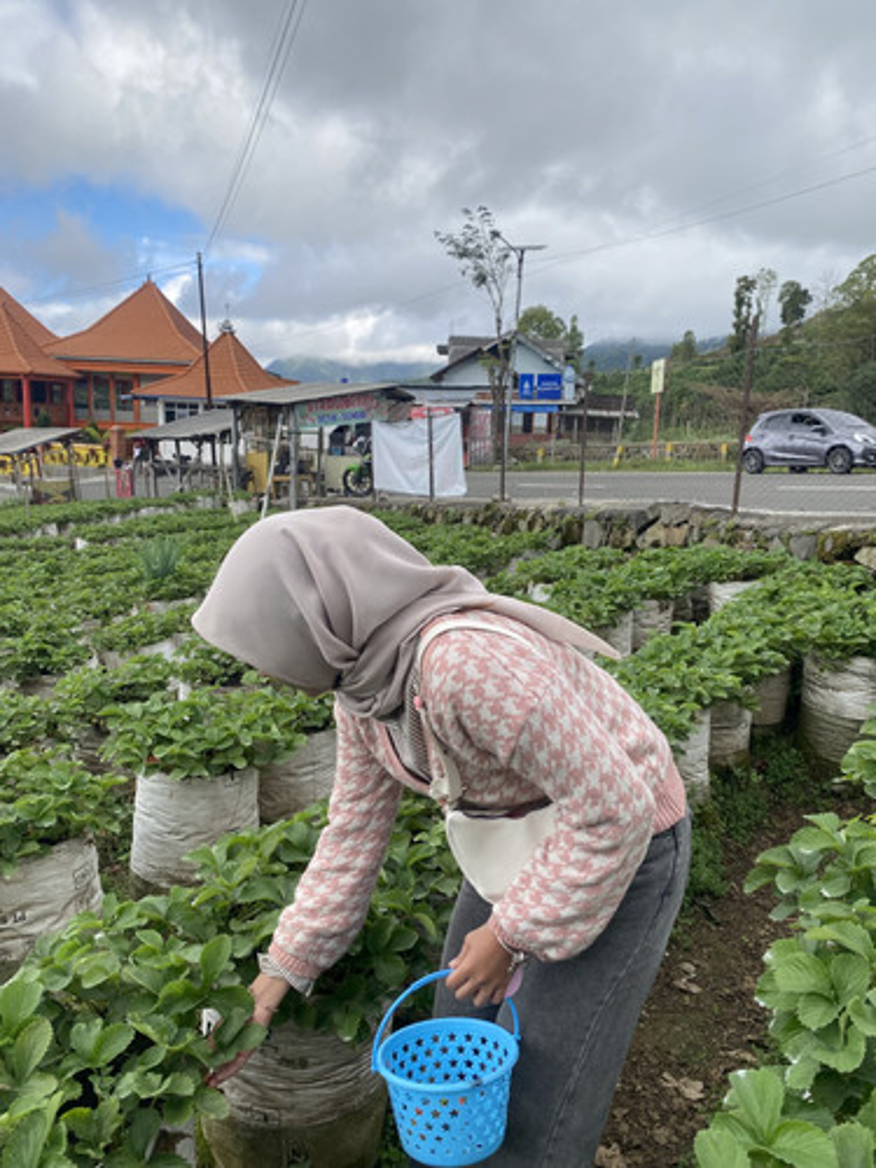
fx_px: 877
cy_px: 584
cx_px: 438
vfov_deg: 67.3
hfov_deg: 53.1
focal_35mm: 26
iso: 32
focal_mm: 4.25
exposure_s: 1/1093
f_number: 1.8
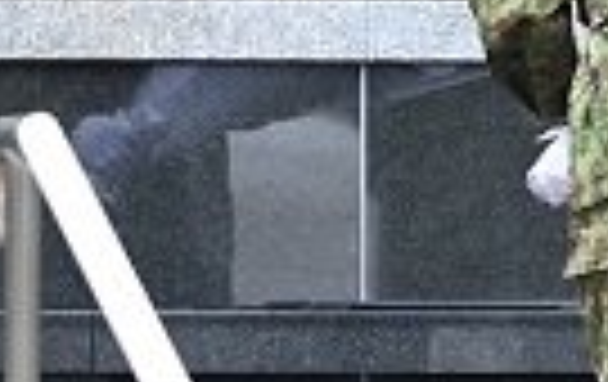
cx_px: 707
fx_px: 19012
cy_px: -169
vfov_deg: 1.2
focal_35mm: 1145
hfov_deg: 1.8
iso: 400
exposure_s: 1/80
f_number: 6.3
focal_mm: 190
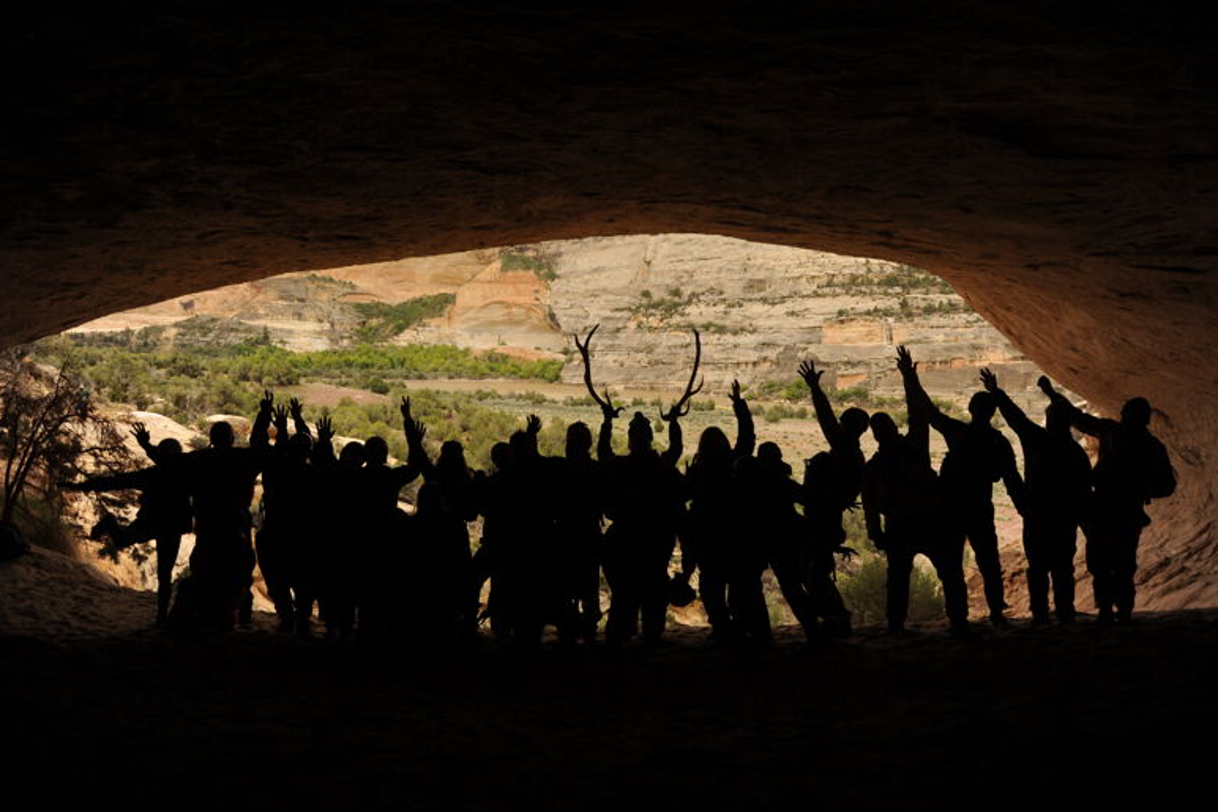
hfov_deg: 63.6
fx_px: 981
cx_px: 615
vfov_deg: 45.0
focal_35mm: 29
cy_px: 397
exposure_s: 1/1000
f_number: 5
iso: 320
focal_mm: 28
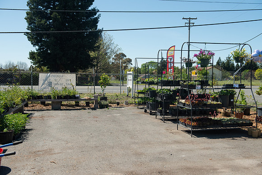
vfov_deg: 36.9
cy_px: 88
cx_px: 131
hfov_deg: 53.1
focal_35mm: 36
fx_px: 262
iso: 500
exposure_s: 1/4000
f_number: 4.5
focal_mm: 36
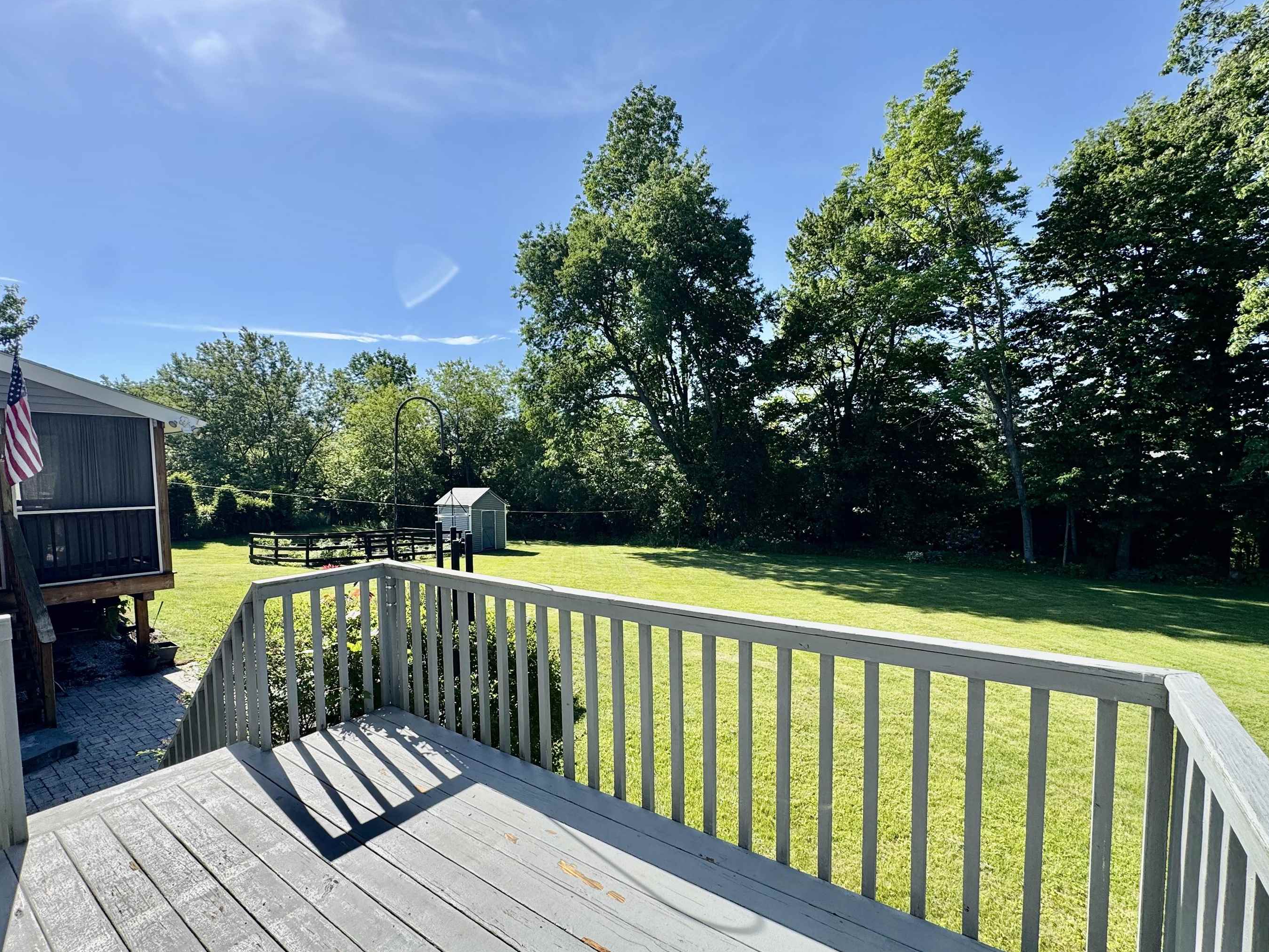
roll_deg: +0.5
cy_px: 511
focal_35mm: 16
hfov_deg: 94.4
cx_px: 603
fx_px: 587
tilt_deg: -4.2
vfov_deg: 78.0
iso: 40
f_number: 2.2
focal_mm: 2.22
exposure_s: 1/804
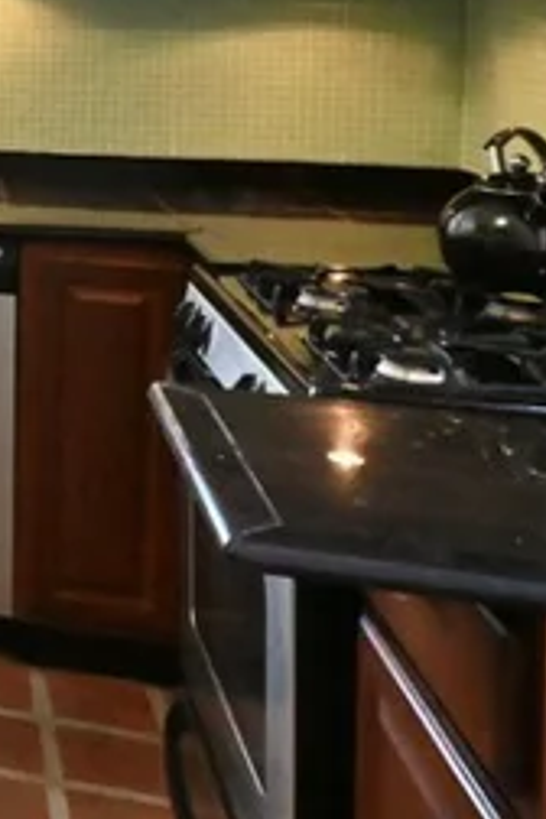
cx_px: -595
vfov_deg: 31.5
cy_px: 8
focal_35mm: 59
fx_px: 1343
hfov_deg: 16.5
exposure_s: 1/60
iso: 12800
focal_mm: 14.5
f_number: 22
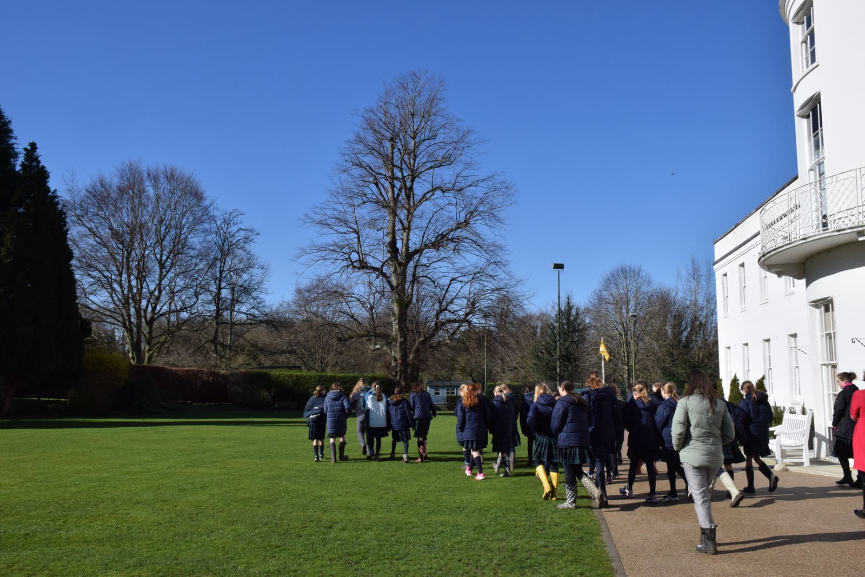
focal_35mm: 33
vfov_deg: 40.0
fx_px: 793
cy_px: 288
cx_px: 432
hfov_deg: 57.2
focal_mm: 22
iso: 800
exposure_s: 1/1000
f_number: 16
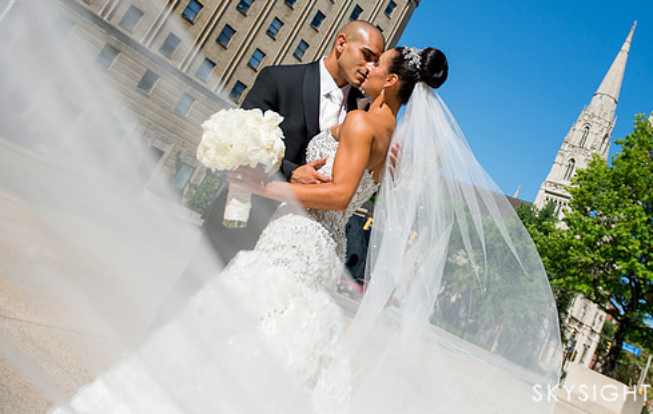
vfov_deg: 37.0
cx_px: 448
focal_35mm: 34
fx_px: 608
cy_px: 121
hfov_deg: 55.1
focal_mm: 24
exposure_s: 1/4000
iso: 400
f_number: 4.5
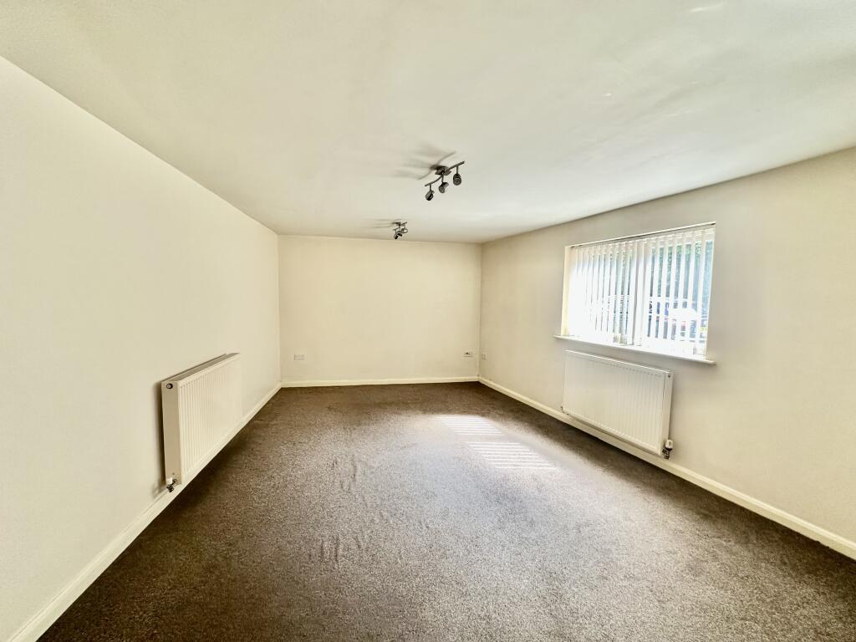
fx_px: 346
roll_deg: -0.9
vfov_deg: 85.7
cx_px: 428
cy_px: 321
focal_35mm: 14
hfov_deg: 102.1
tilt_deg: -3.9
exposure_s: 1/99
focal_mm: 2.22
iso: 160
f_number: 2.2
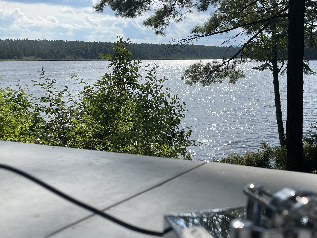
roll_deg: +0.9
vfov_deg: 36.0
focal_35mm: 39
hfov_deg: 47.2
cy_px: 178
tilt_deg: -16.1
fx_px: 357
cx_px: 206
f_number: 1.6
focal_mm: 4.2
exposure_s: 1/8403
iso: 32
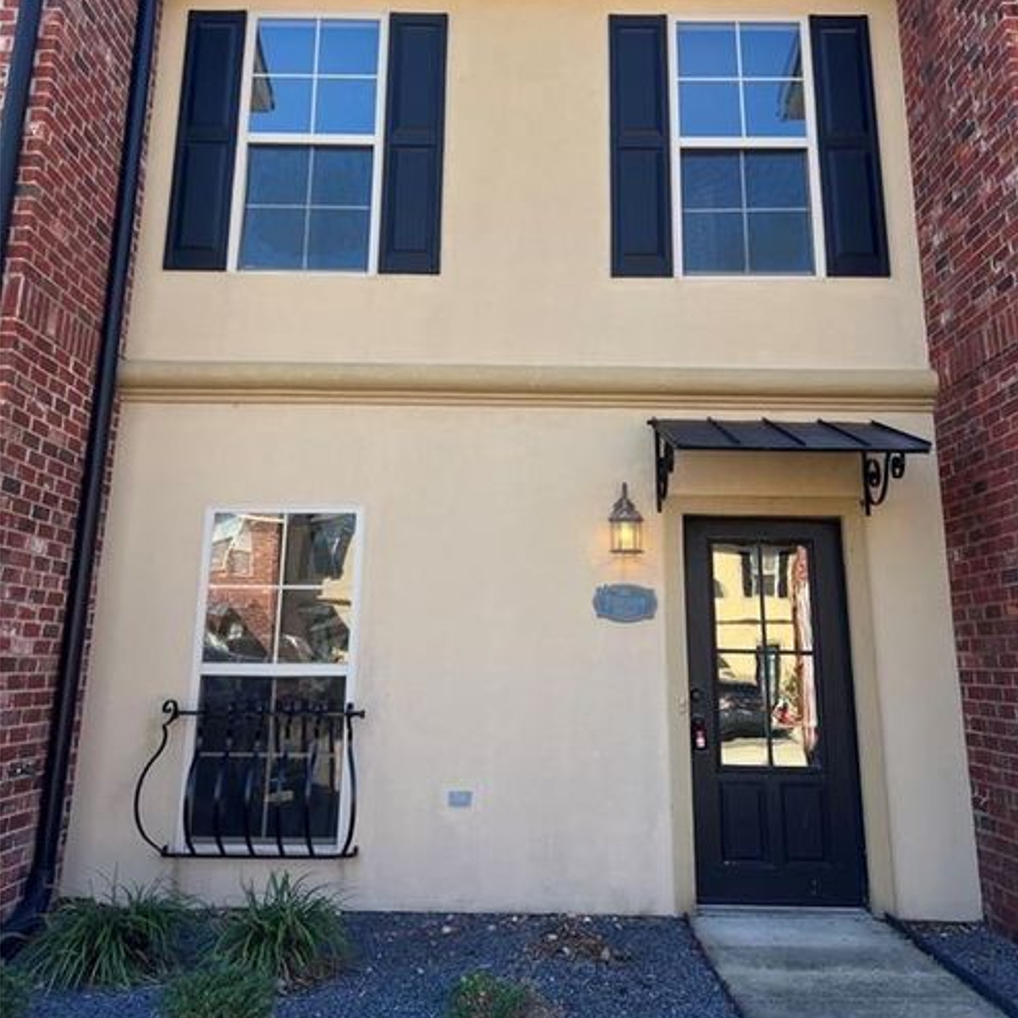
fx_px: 1031
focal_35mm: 31
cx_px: 513
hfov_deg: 52.5
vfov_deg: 51.9
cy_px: 378
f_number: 1.5
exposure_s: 1/853
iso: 50
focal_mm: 5.7
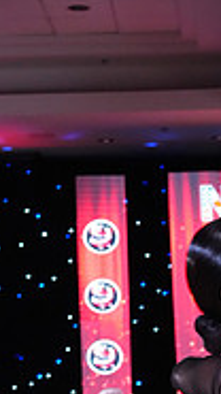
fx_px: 1574
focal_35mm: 151
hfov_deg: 7.8
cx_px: 377
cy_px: 543
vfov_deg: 13.6
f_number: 5.6
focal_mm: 46
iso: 8000
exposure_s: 1/400
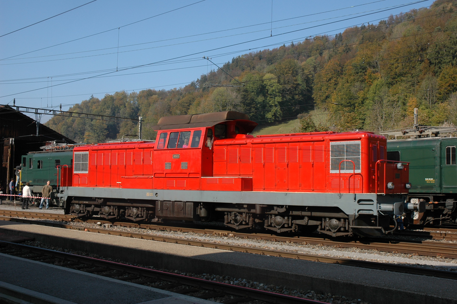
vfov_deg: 30.8
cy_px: 152
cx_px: 228
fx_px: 552
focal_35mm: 44
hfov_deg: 45.0
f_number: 9
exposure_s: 1/320
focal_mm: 29
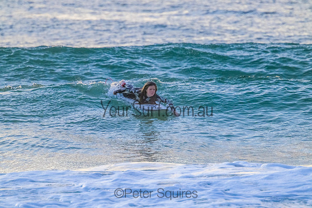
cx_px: 156
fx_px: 6935
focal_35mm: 800
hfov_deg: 2.6
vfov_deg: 1.7
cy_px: 104
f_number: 11
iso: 4000
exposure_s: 1/1250
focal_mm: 800
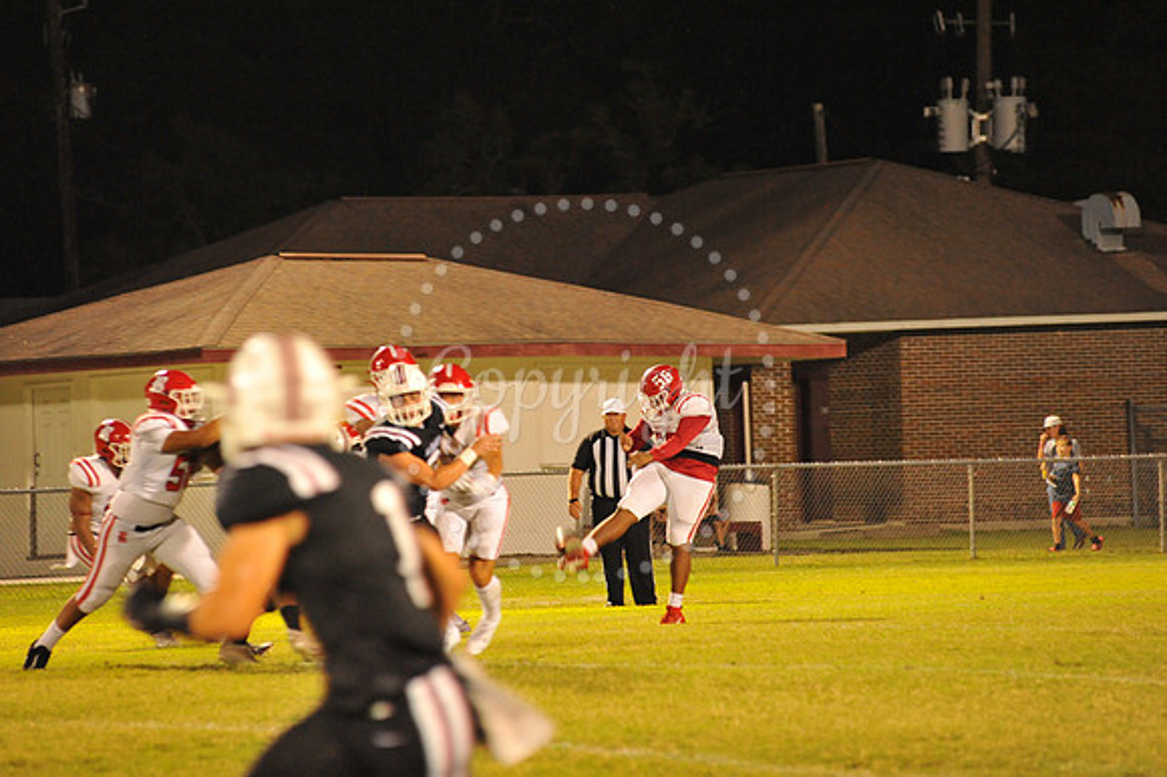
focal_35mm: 200
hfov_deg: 10.3
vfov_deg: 6.9
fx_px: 6479
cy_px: 388
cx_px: 584
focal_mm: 200
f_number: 5
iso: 5000
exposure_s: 1/160
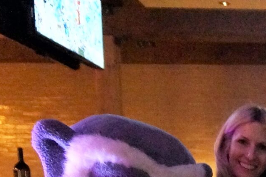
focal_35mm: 109
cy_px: 368
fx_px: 804
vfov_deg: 11.2
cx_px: 419
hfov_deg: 16.7
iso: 3200
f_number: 3.5
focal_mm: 16
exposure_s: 1/80
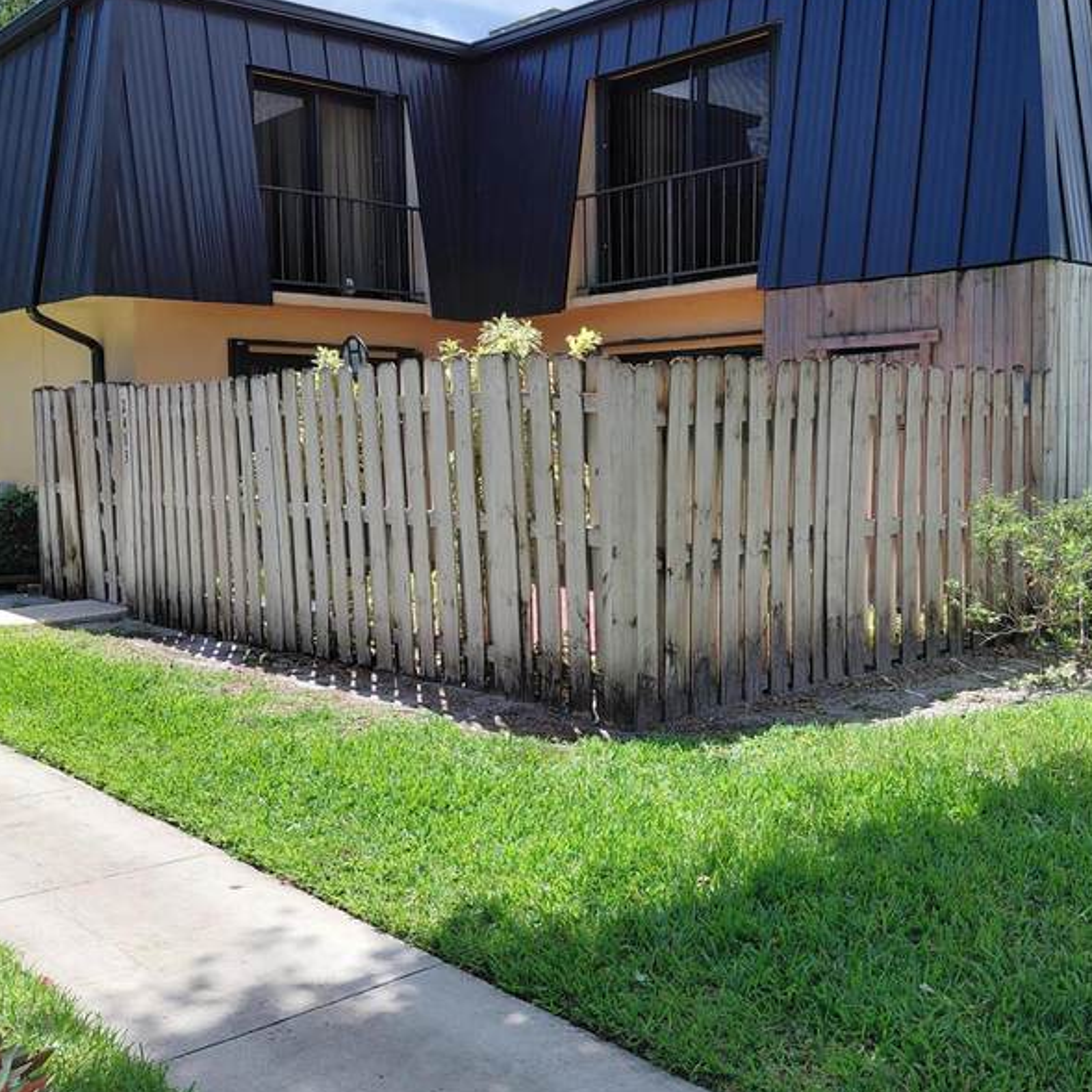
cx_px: 593
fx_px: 1285
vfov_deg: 46.0
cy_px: 569
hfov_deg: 46.0
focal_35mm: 36
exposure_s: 1/1418
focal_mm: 4.69
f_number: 1.8
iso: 50
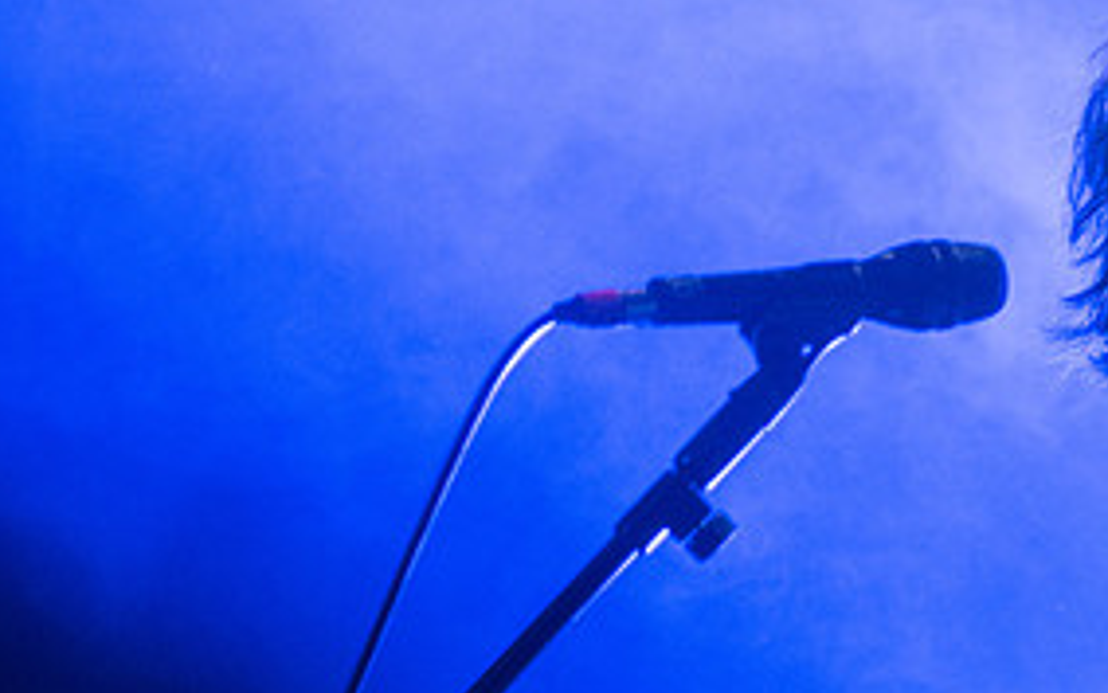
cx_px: 970
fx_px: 8185
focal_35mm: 271
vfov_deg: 4.8
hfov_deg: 7.7
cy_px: 463
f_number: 3.2
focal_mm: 116
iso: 3200
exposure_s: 1/320
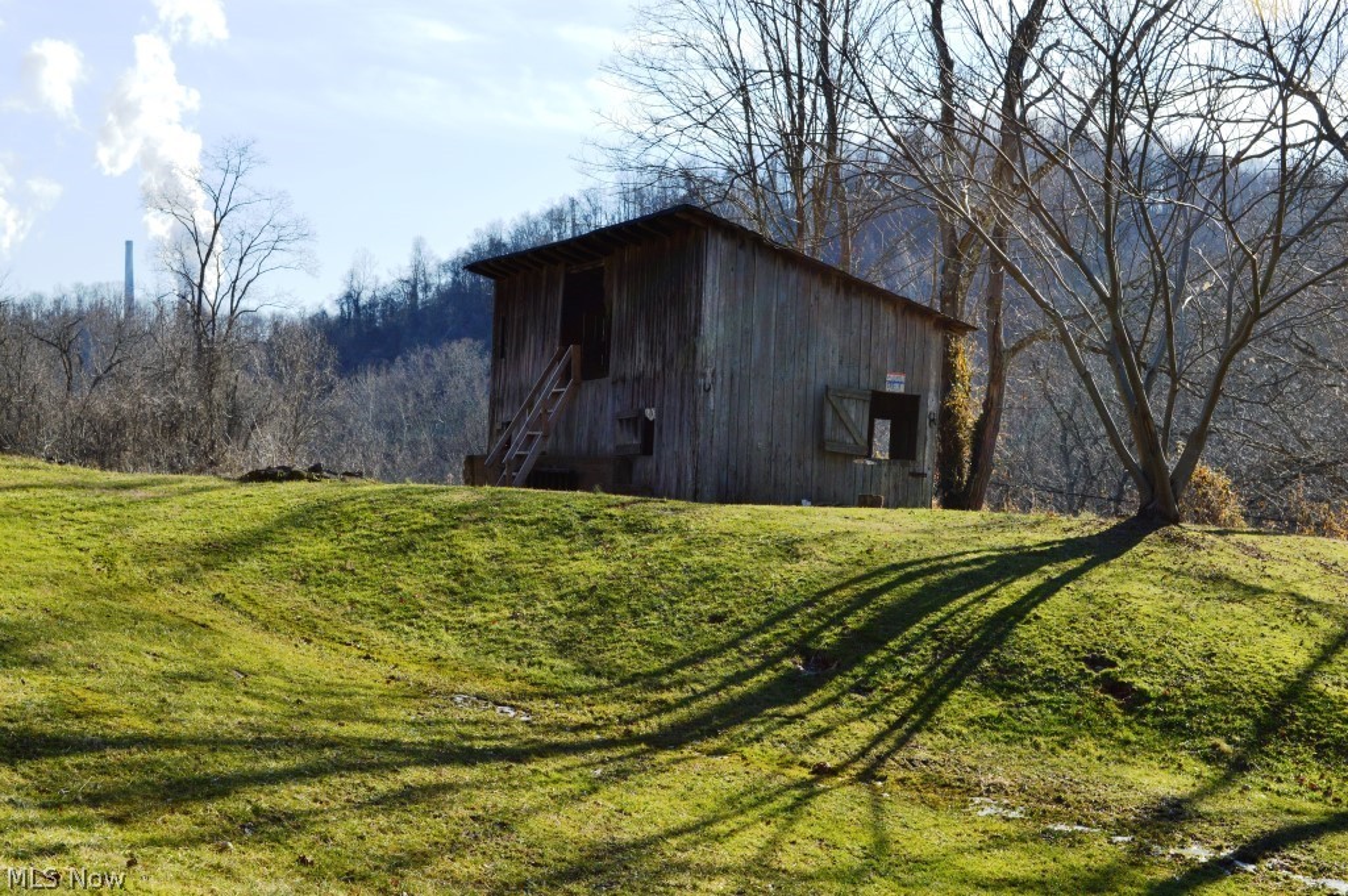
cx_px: 674
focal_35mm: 54
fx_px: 2020
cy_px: 448
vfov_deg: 25.0
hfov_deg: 36.9
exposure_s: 1/400
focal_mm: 36
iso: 400
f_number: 11
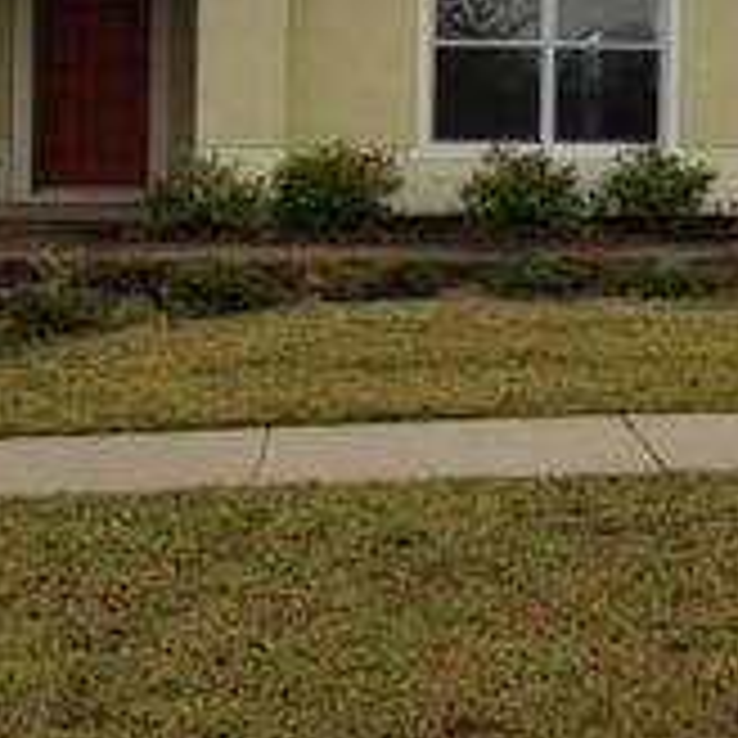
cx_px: 720
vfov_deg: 19.2
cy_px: 79
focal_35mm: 89
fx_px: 2147
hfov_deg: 19.0
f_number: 2.4
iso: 50
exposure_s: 1/215
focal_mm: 4.13
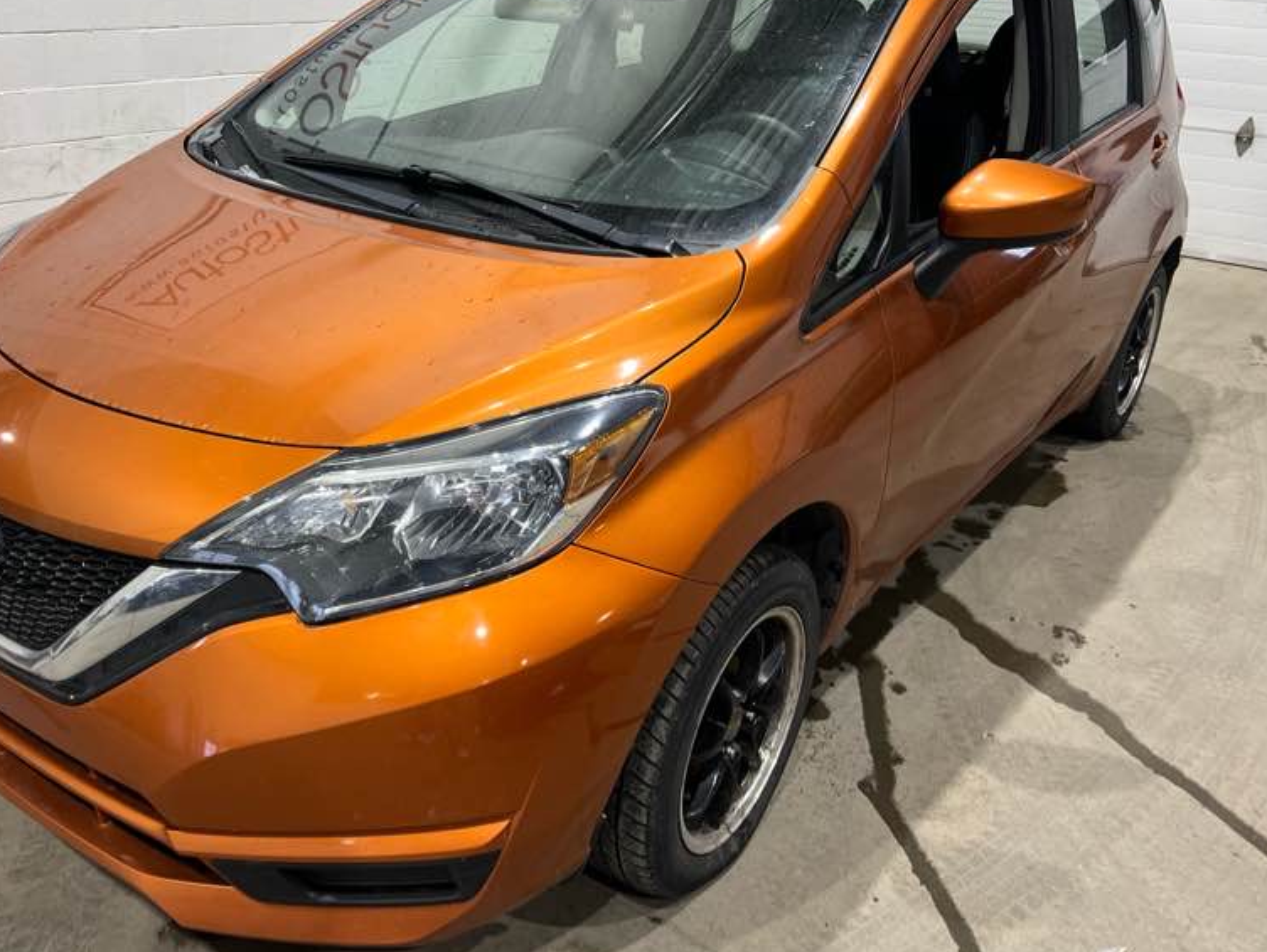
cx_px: 500
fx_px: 1172
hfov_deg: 56.3
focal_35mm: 32
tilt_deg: -22.4
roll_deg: -2.4
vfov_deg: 44.2
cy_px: 452
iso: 125
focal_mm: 5.7
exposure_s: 1/120
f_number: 1.5
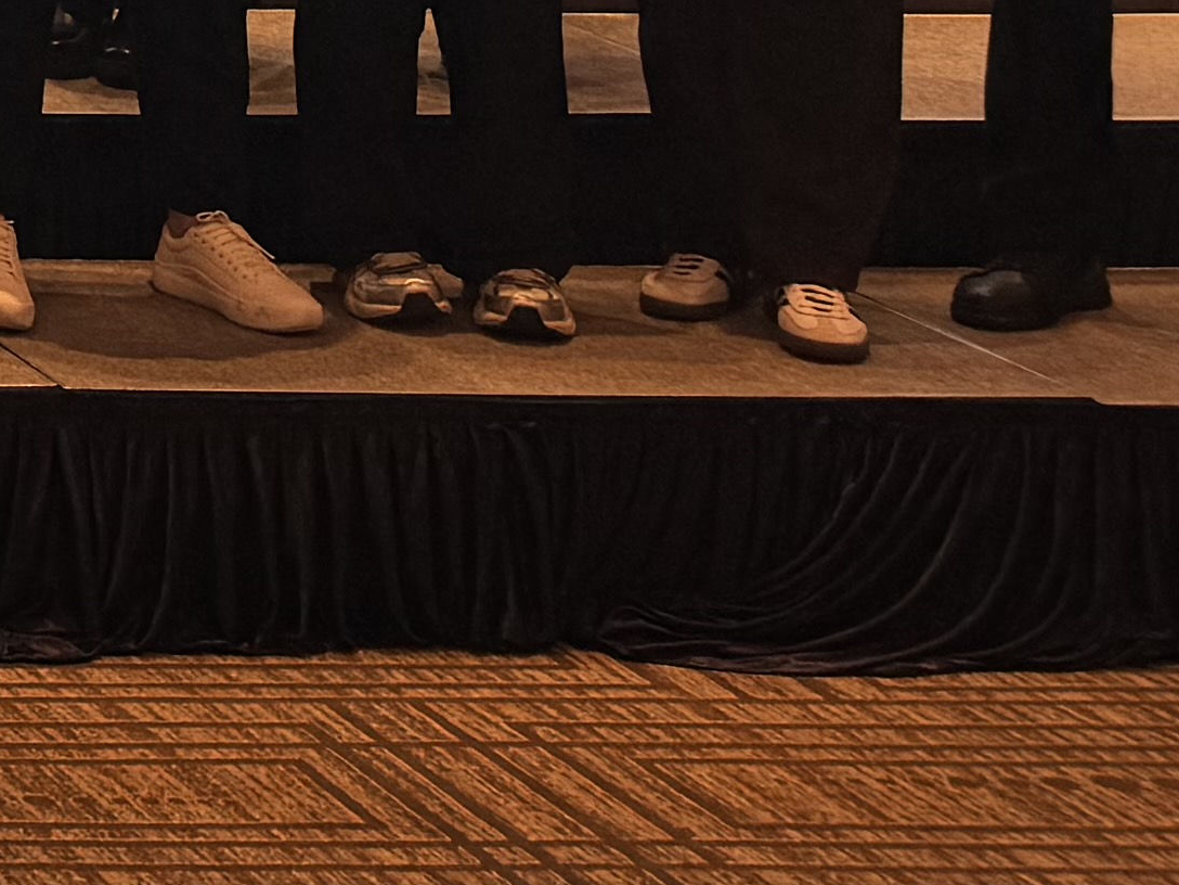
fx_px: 4291
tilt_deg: -0.3
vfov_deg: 10.8
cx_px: -1692
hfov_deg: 12.3
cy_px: -854
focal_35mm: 126
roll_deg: -0.5
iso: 64
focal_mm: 6.76
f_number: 1.78
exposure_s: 1/120
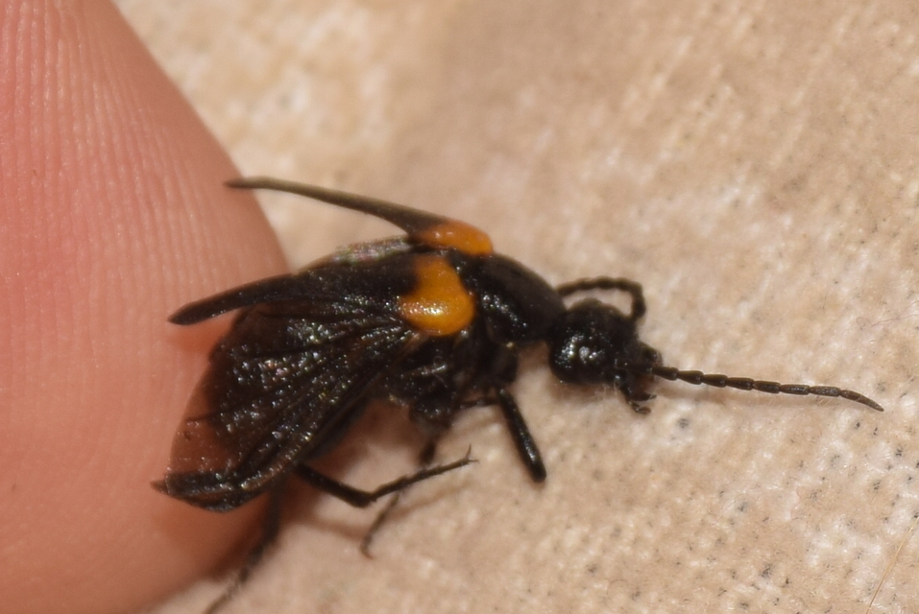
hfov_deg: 9.8
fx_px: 5366
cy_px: 307
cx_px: 460
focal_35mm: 210
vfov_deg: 6.6
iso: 100
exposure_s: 1/160
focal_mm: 140
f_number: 13
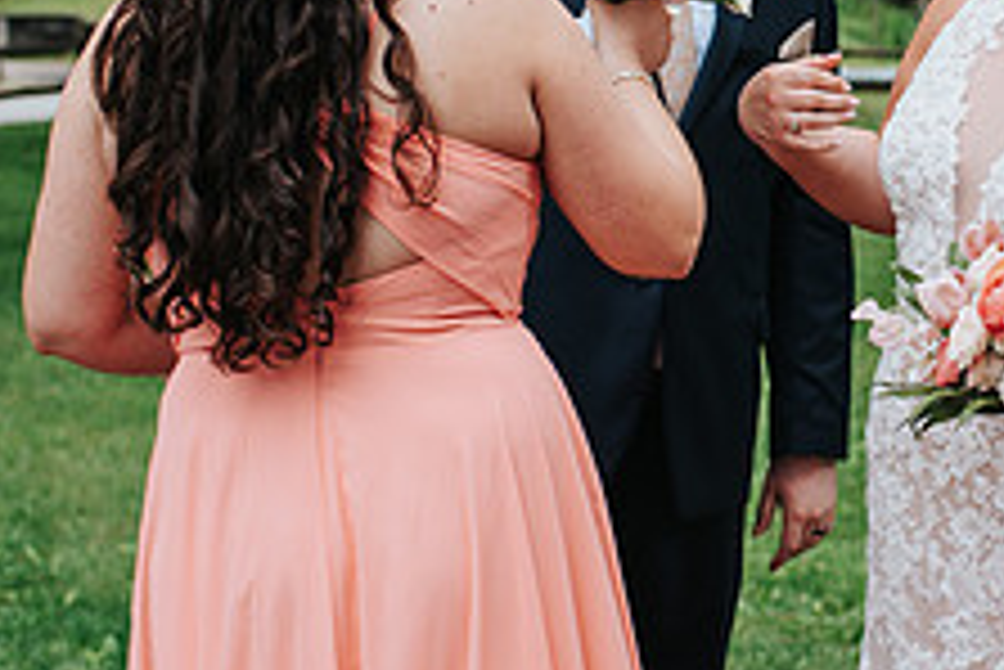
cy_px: 227
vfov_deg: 15.0
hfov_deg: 22.0
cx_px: 851
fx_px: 2539
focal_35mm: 91
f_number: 2.8
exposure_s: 1/640
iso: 100
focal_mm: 35
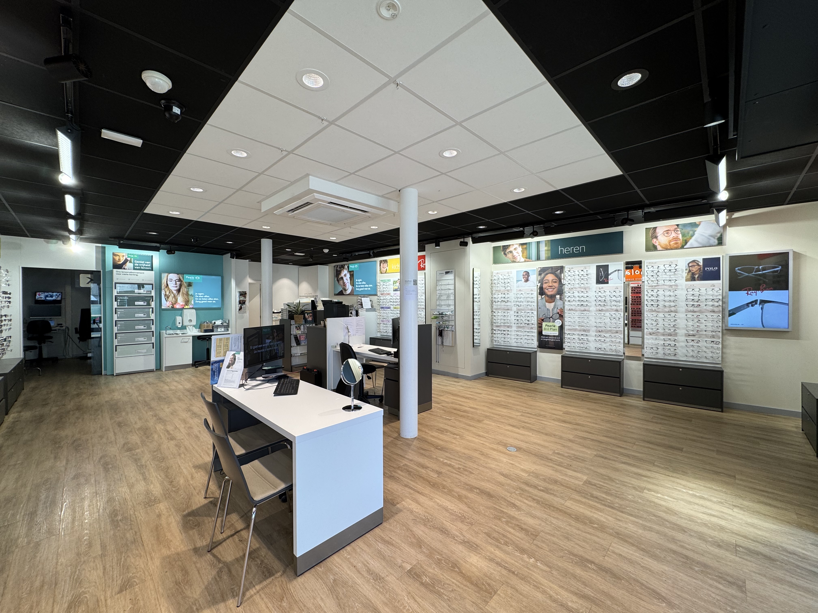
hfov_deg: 102.1
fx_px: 331
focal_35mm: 14
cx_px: 409
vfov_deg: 85.7
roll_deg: +0.7
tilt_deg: -0.6
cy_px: 306
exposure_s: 1/108
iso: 40
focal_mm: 2.22
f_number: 2.2
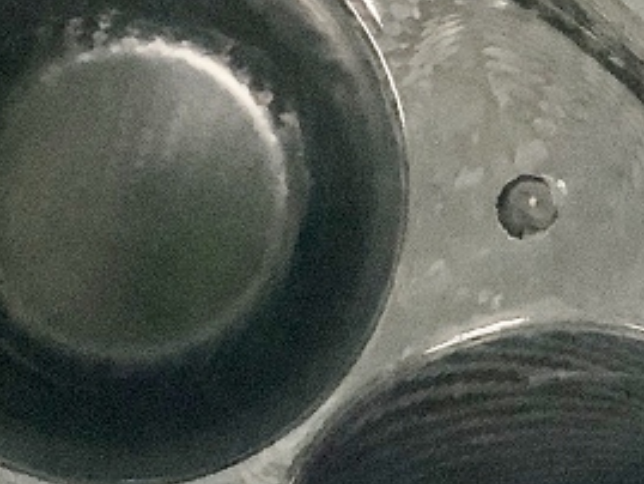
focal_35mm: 118
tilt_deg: -81.3
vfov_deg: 12.2
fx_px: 2196
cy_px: 625
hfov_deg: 16.6
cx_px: 170
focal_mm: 3.3
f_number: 2.4
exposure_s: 1/40
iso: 320
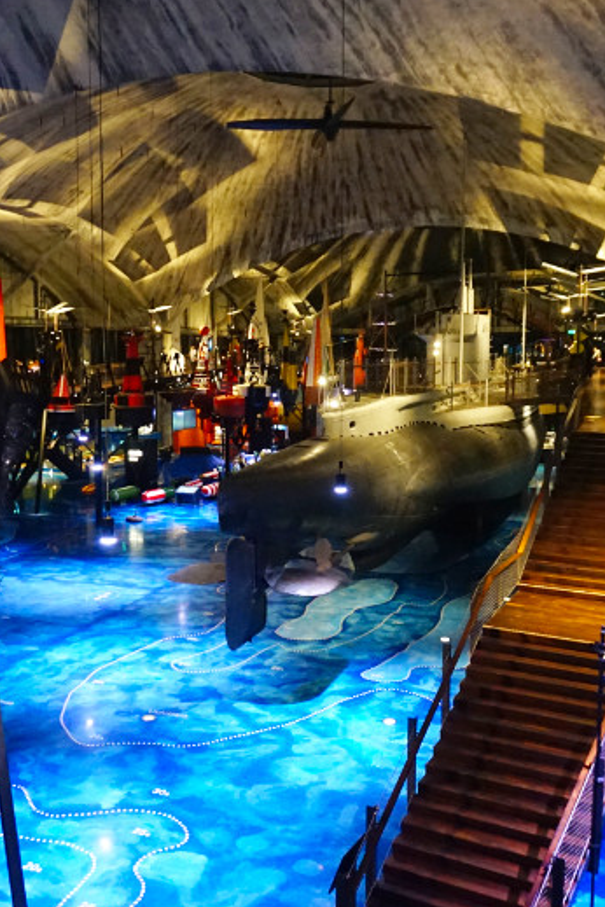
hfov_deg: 35.8
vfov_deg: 51.9
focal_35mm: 37
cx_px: 231
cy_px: 459
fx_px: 933
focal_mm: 16
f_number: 3.5
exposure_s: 1/50
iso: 3200
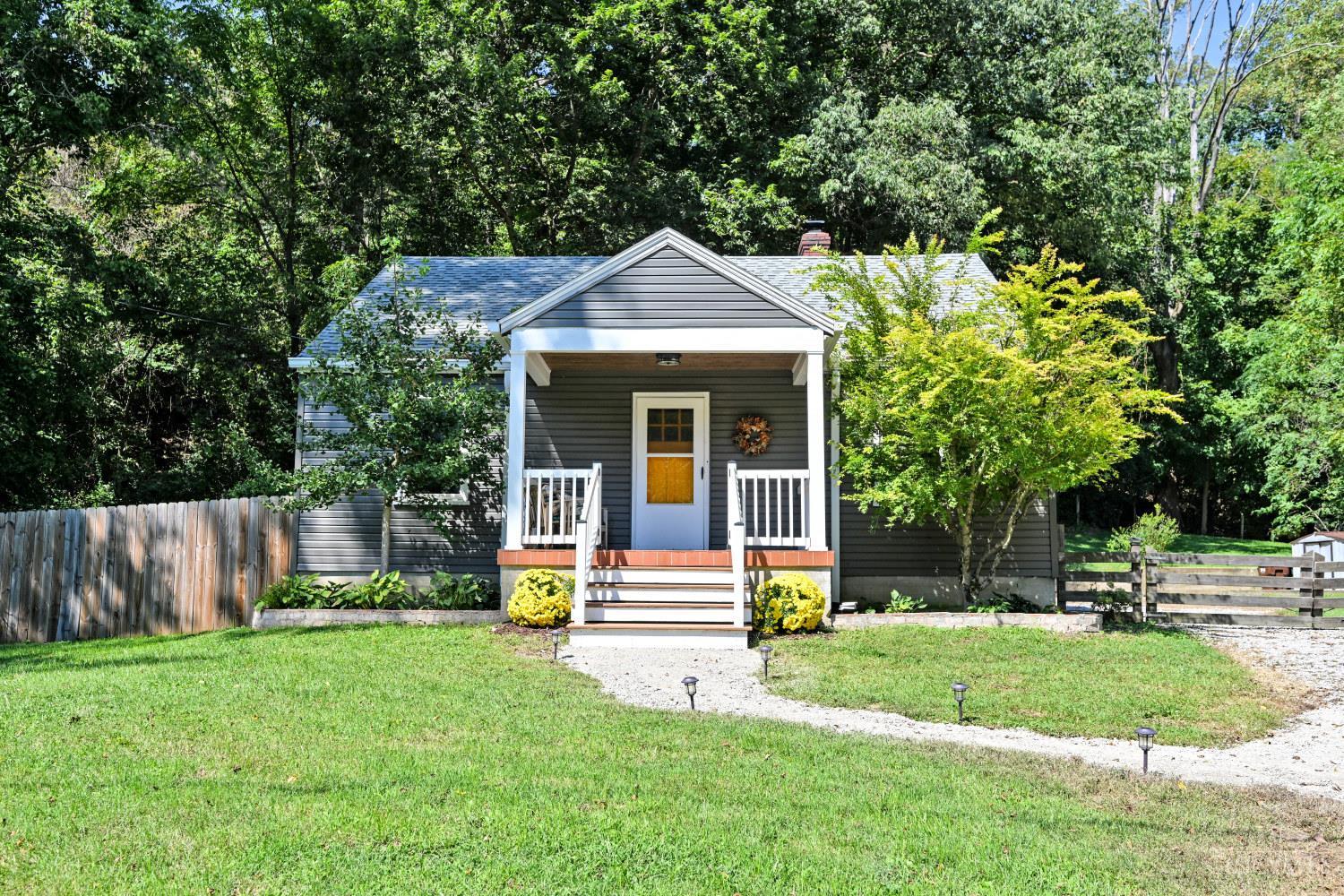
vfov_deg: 43.6
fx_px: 1120
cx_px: 672
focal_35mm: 30
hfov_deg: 61.9
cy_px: 448
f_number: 6.3
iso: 100
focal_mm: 30
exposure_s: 1/320
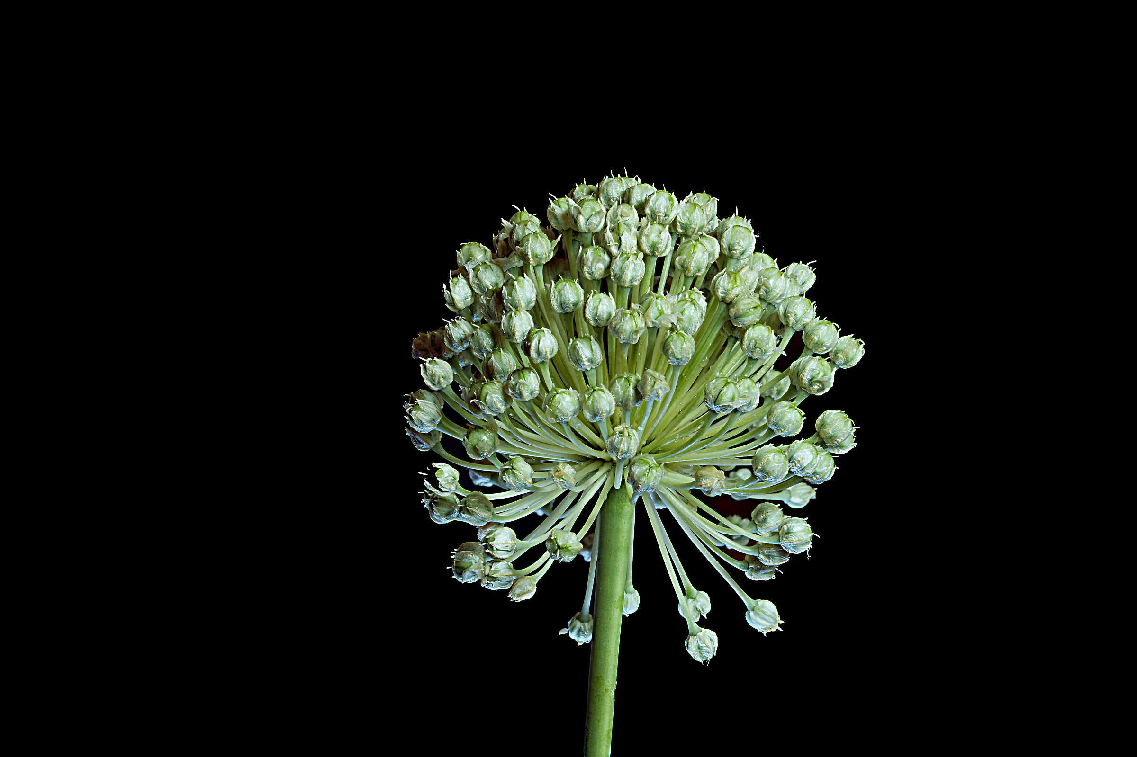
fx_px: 3315
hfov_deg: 19.5
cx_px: 568
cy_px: 378
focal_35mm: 105
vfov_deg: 13.0
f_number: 8
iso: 100
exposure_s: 1/13
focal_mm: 105
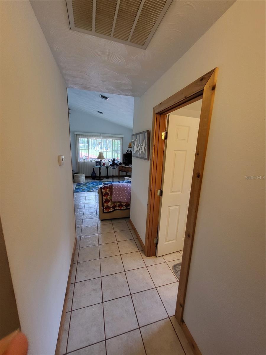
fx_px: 133
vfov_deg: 106.2
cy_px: 178
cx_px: 133
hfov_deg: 89.9
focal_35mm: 13
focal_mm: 1.74
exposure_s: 1/60
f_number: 2.2
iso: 250
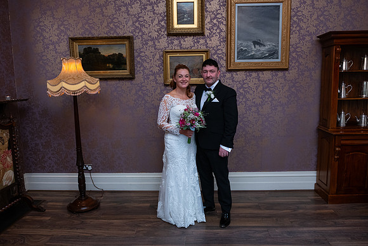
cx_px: 184
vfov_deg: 48.5
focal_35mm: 27
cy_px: 123
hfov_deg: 68.1
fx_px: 272
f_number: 5
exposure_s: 1/160
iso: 1250
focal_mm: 26
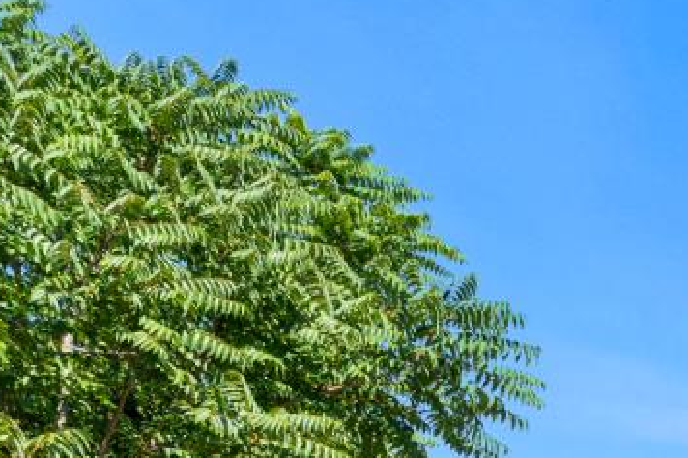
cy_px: 953
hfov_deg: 21.2
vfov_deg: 16.5
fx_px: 1127
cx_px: 1266
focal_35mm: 59
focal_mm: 14
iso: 100
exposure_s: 1/250
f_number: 8
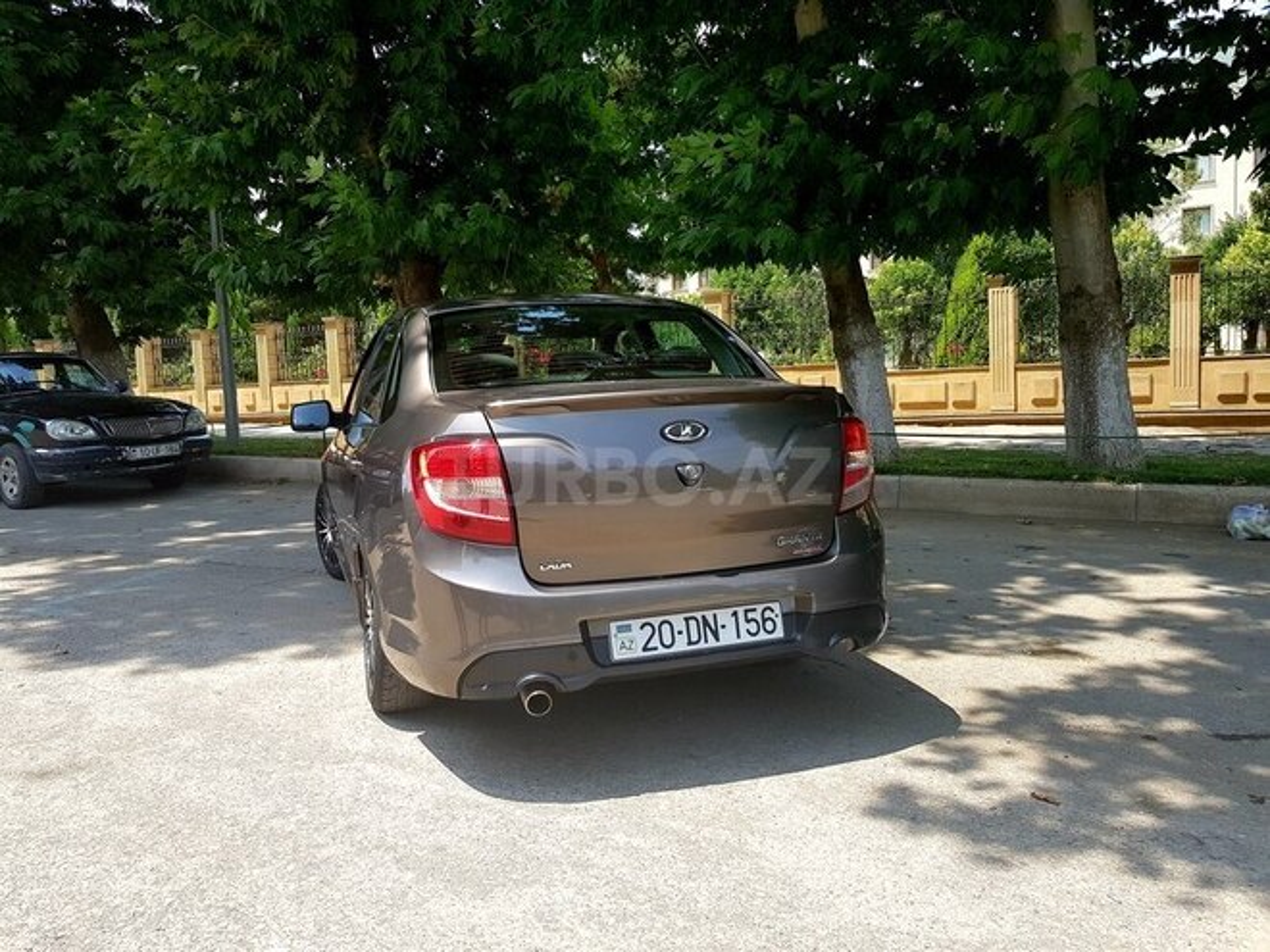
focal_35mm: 26
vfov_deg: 53.1
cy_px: 476
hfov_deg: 67.3
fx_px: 954
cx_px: 635
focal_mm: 4.2
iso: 40
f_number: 1.7
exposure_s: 1/894
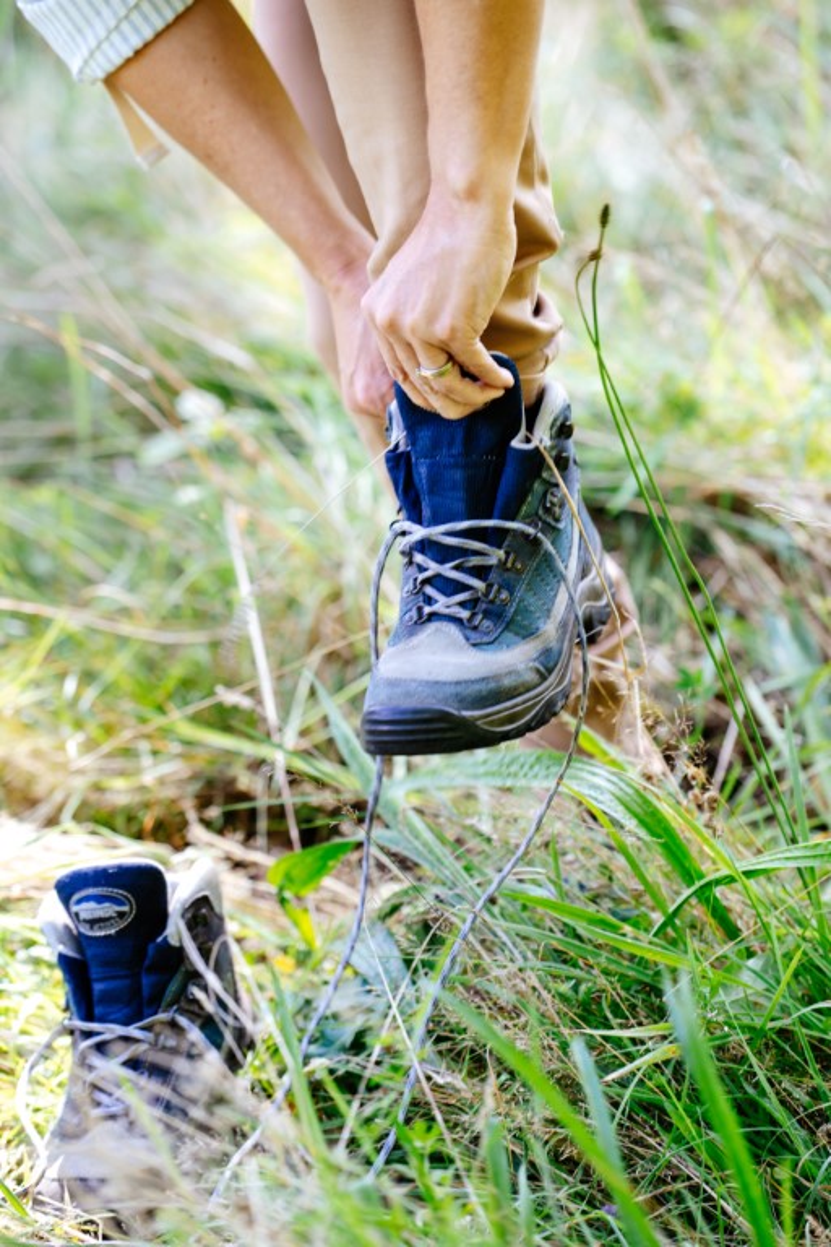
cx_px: 416
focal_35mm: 130
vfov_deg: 15.8
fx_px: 4501
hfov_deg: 10.5
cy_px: 624
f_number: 2.8
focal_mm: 130
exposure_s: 1/125
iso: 320
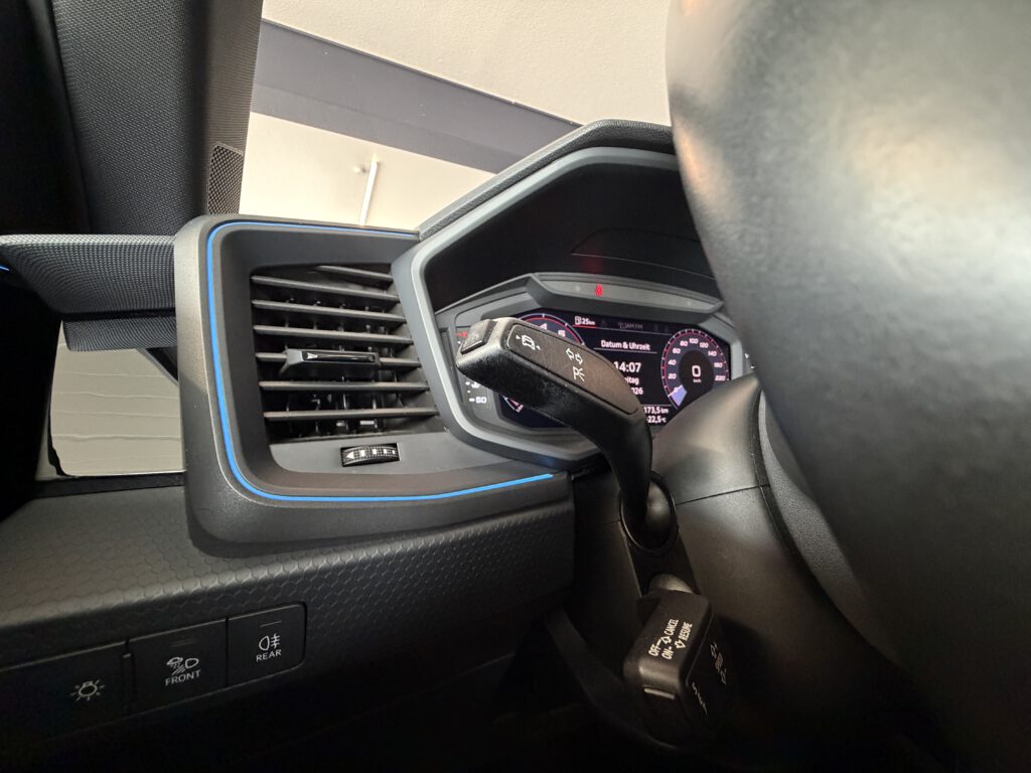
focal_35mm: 14
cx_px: 516
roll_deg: -2.0
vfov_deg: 85.7
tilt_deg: +0.0
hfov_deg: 102.1
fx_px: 417
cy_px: 386
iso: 1000
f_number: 2.2
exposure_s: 1/60
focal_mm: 2.22
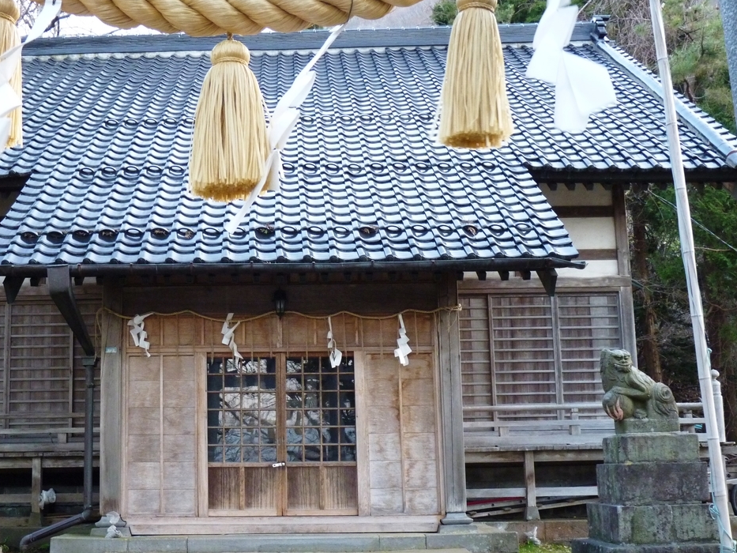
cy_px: 329
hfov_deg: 41.8
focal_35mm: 45
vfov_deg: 32.1
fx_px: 958
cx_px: 288
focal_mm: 6.2
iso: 400
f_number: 3
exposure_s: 1/25
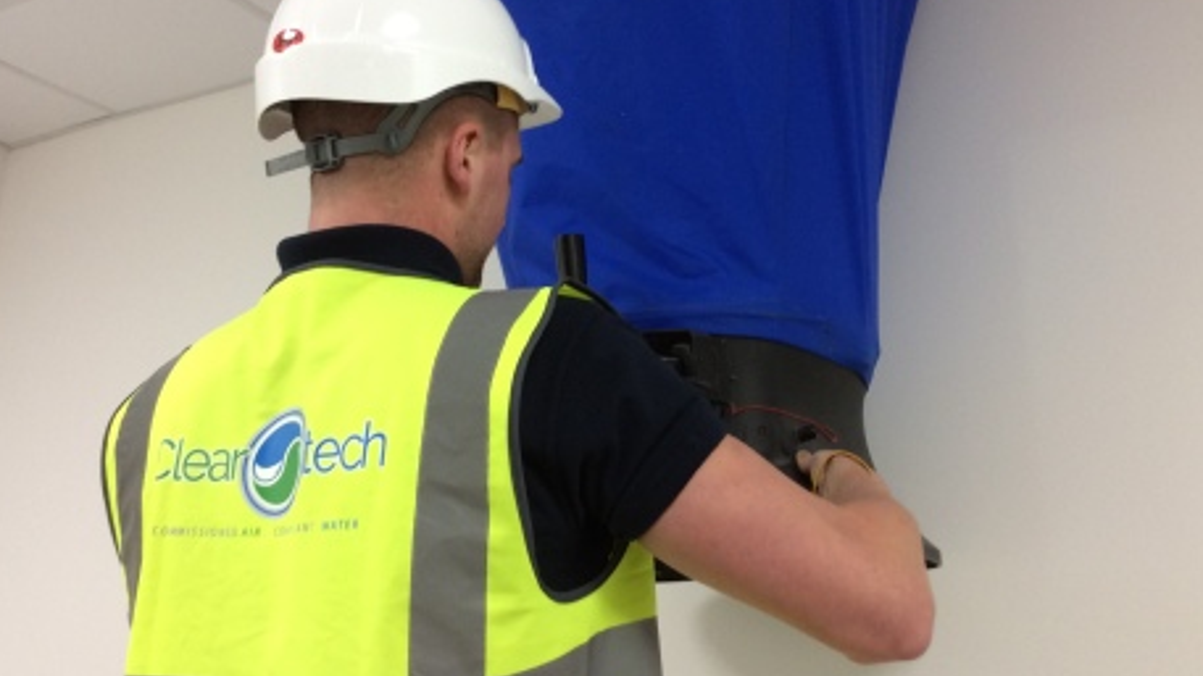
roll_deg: -1.0
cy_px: 253
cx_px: 621
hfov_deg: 51.6
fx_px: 1244
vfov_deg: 30.3
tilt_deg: +18.7
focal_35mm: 39
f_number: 2.4
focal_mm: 3.3
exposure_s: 1/25
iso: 64
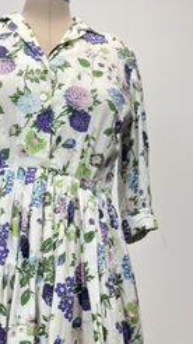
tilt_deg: +4.3
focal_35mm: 46
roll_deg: +0.6
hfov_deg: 25.5
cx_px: 38
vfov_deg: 43.6
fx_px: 419
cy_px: 244
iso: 50
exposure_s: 1/120
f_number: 1.6
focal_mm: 5.1
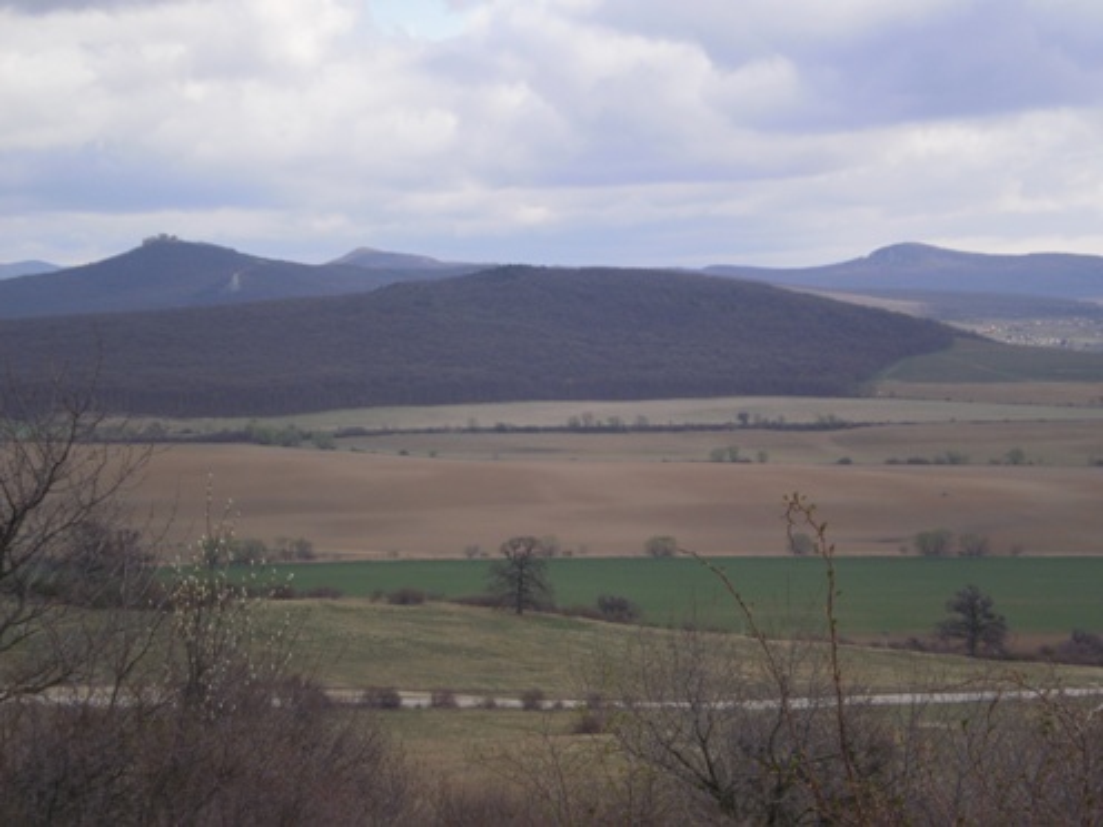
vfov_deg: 17.2
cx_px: 552
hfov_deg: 22.8
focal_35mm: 86
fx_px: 2740
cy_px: 414
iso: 100
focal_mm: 14.3
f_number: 5.1
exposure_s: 1/320
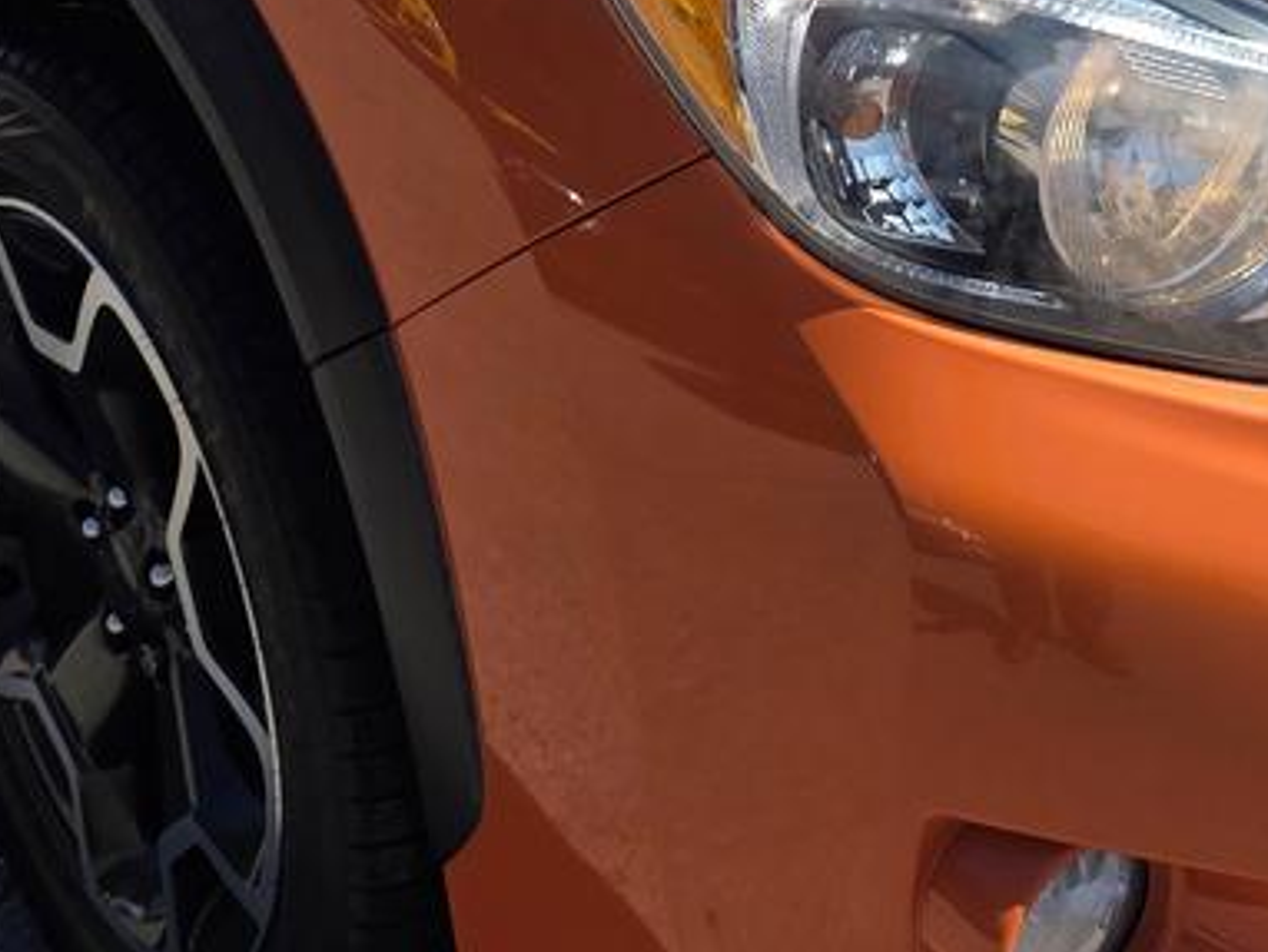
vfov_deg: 18.5
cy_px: -53
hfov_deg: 25.1
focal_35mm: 77
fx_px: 2822
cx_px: 933
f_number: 1.7
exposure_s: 1/5778
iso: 80
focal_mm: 6.3
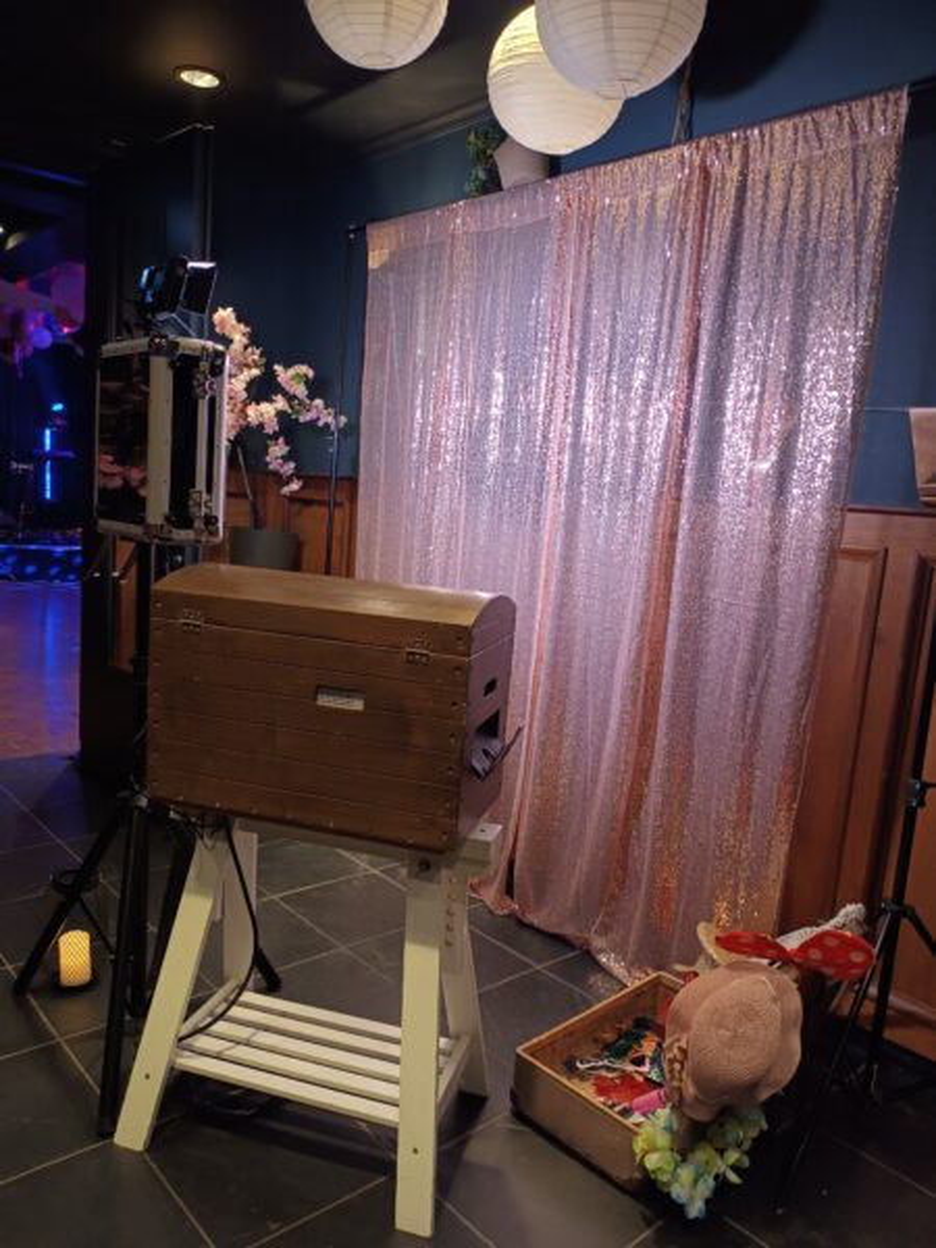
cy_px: 624
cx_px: 468
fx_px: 865
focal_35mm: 24
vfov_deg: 71.6
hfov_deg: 56.8
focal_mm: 5.89
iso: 648
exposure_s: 1/50
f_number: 1.4
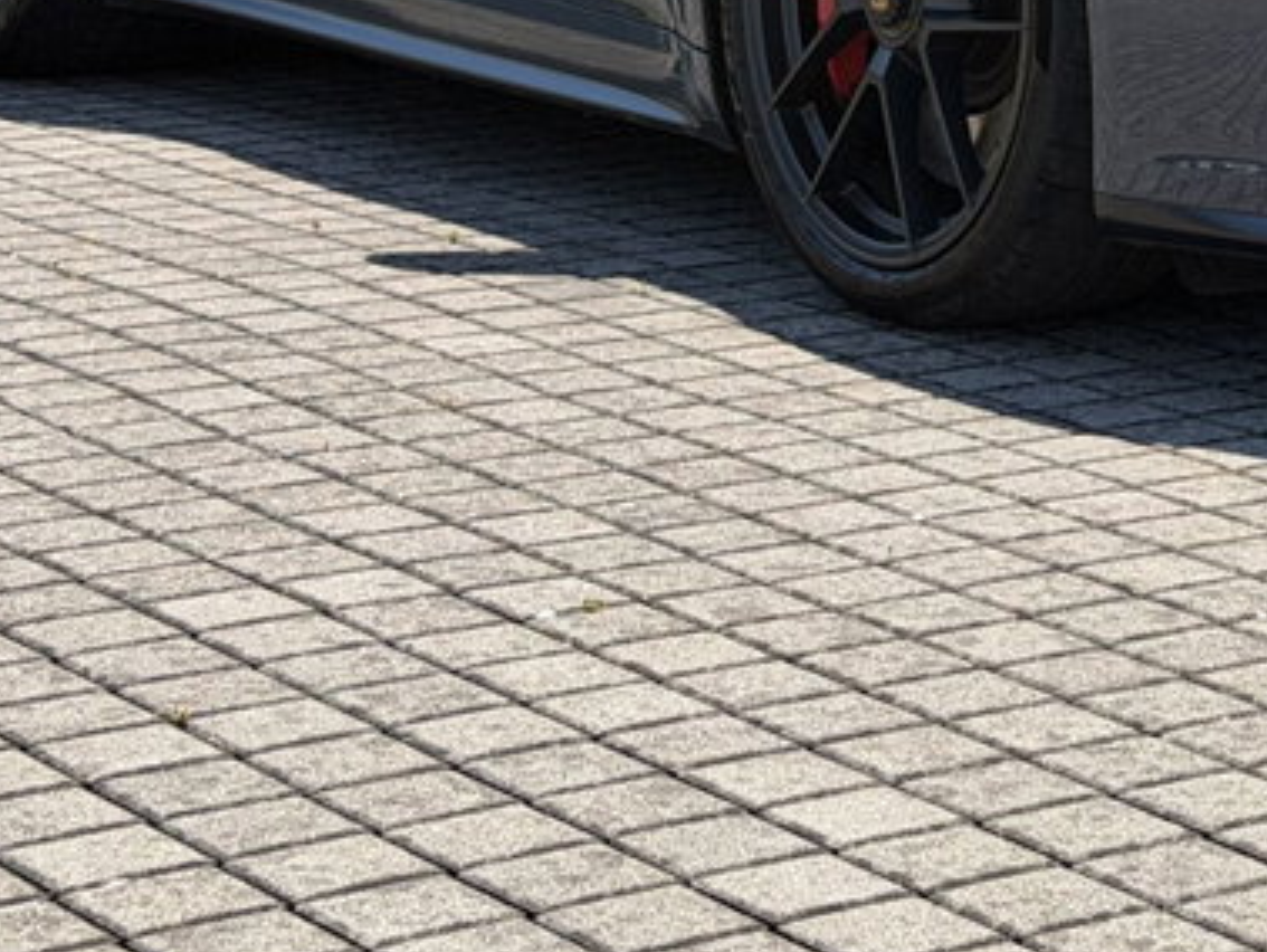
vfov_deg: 11.1
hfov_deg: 14.9
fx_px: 4761
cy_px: -318
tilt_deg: -1.0
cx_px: 1307
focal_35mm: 130
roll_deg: -0.6
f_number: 1.78
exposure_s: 1/3096
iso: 80
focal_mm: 6.76
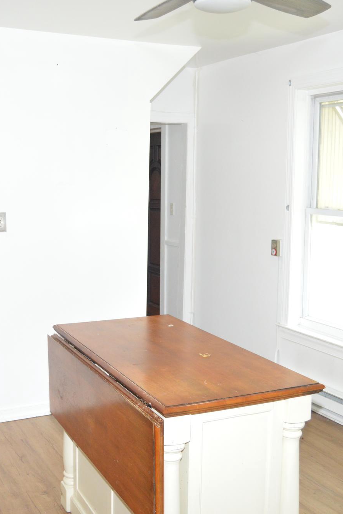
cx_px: 128
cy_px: 258
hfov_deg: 30.5
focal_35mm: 44
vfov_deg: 44.7
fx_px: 625
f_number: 3.5
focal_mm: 19
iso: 1600
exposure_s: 1/200
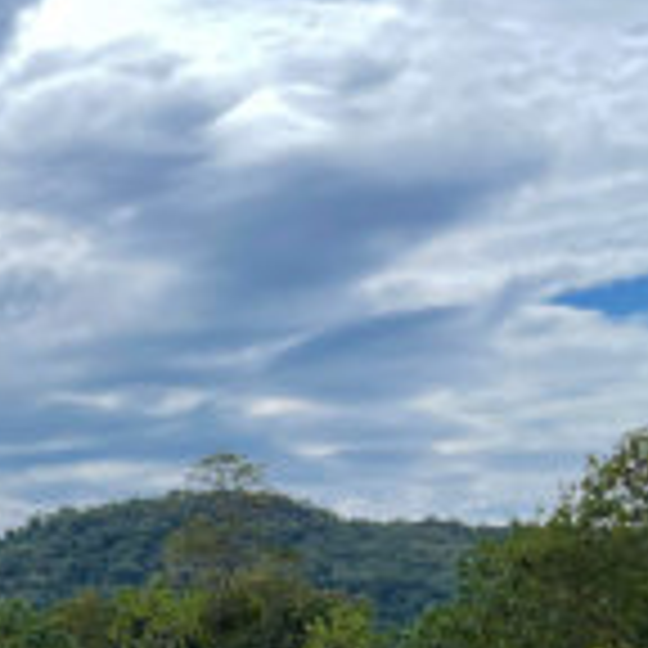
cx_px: -423
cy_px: 911
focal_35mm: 98
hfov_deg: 15.8
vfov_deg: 16.5
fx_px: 2076
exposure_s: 1/1400
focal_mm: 5.1
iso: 32
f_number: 1.6
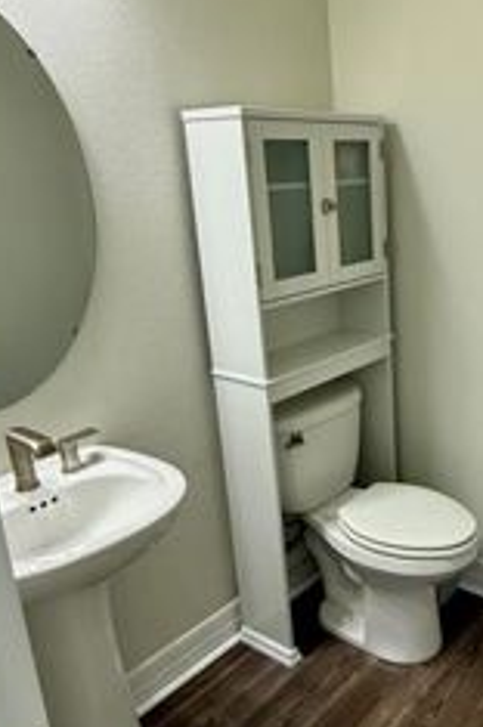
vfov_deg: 57.3
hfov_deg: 37.5
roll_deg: +2.7
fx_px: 666
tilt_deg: -14.9
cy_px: 353
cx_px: 426
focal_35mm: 33
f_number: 2.2
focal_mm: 2.22
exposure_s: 1/120
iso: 250
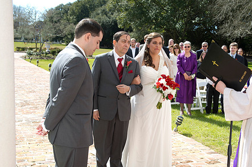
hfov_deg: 39.4
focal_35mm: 50
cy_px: 103
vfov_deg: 26.9
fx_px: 350
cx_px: 156
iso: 100
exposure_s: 1/250
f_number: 5.6
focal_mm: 38
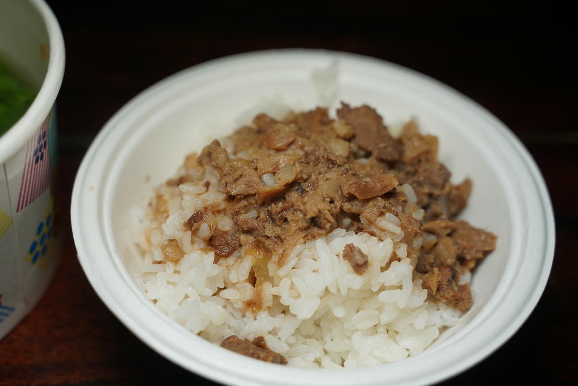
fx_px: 722
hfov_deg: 43.6
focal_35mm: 45
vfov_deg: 29.9
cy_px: 193
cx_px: 289
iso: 100
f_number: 4.5
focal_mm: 45
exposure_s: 1/80
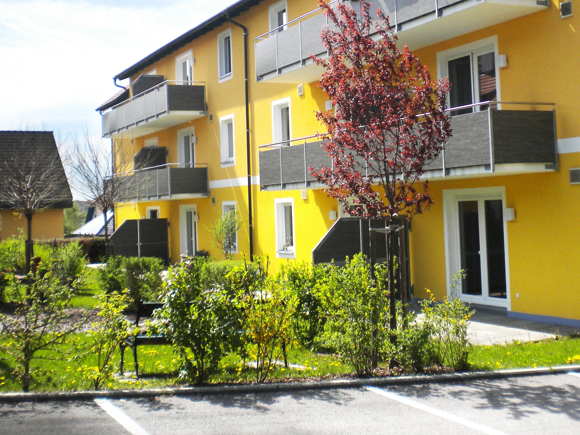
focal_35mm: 52
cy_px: 160
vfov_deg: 27.9
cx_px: 352
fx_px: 871
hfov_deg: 36.7
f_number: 4.6
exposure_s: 1/626
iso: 80
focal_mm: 6.3
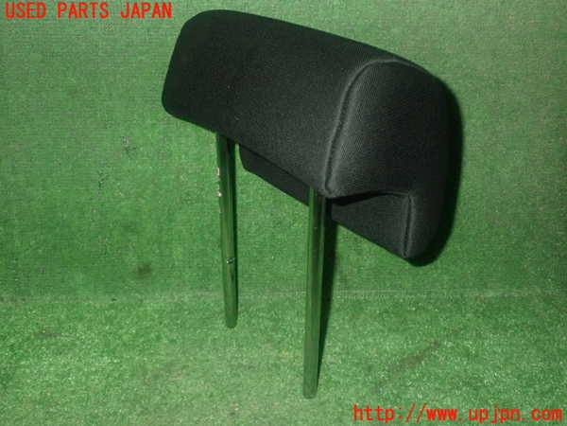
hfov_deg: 51.4
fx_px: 590
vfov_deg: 39.7
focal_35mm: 36
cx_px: 284
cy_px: 213
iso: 800
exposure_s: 1/40
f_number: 7.1
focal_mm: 6.37
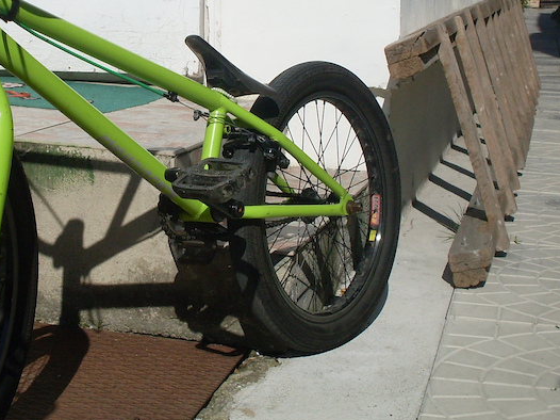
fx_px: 1197
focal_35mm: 74
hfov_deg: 26.1
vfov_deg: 19.6
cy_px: 68
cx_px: 154
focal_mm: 6.3
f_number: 8.4
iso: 80
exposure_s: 1/500
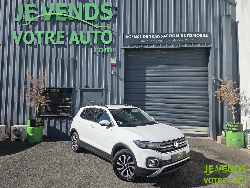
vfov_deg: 58.9
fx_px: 166
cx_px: 125
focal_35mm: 23
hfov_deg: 73.9
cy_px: 94
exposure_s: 1/7333
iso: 80
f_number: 1.7
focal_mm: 6.3
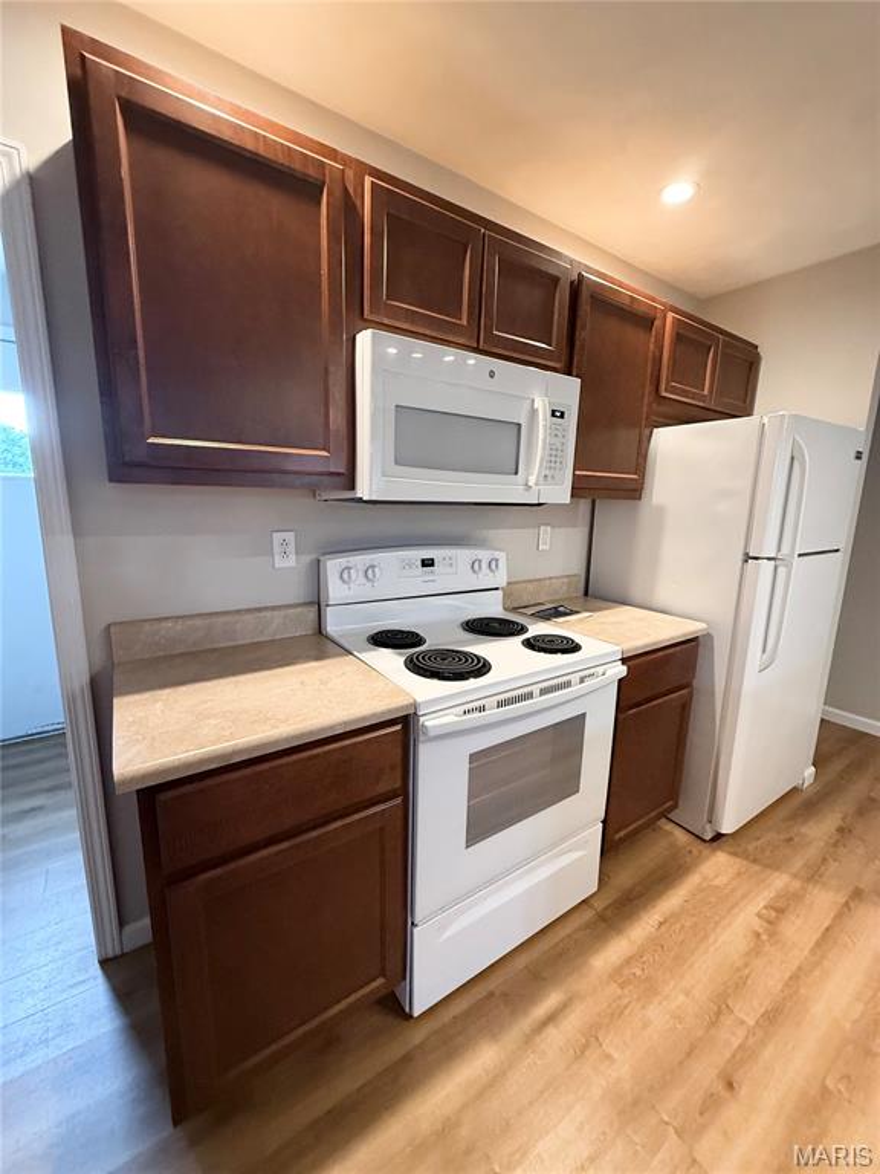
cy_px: 587
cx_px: 440
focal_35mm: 14
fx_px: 475
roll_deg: -1.7
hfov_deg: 85.7
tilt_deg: -10.8
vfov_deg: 102.1
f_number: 2.2
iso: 500
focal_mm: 2.22
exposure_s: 1/60
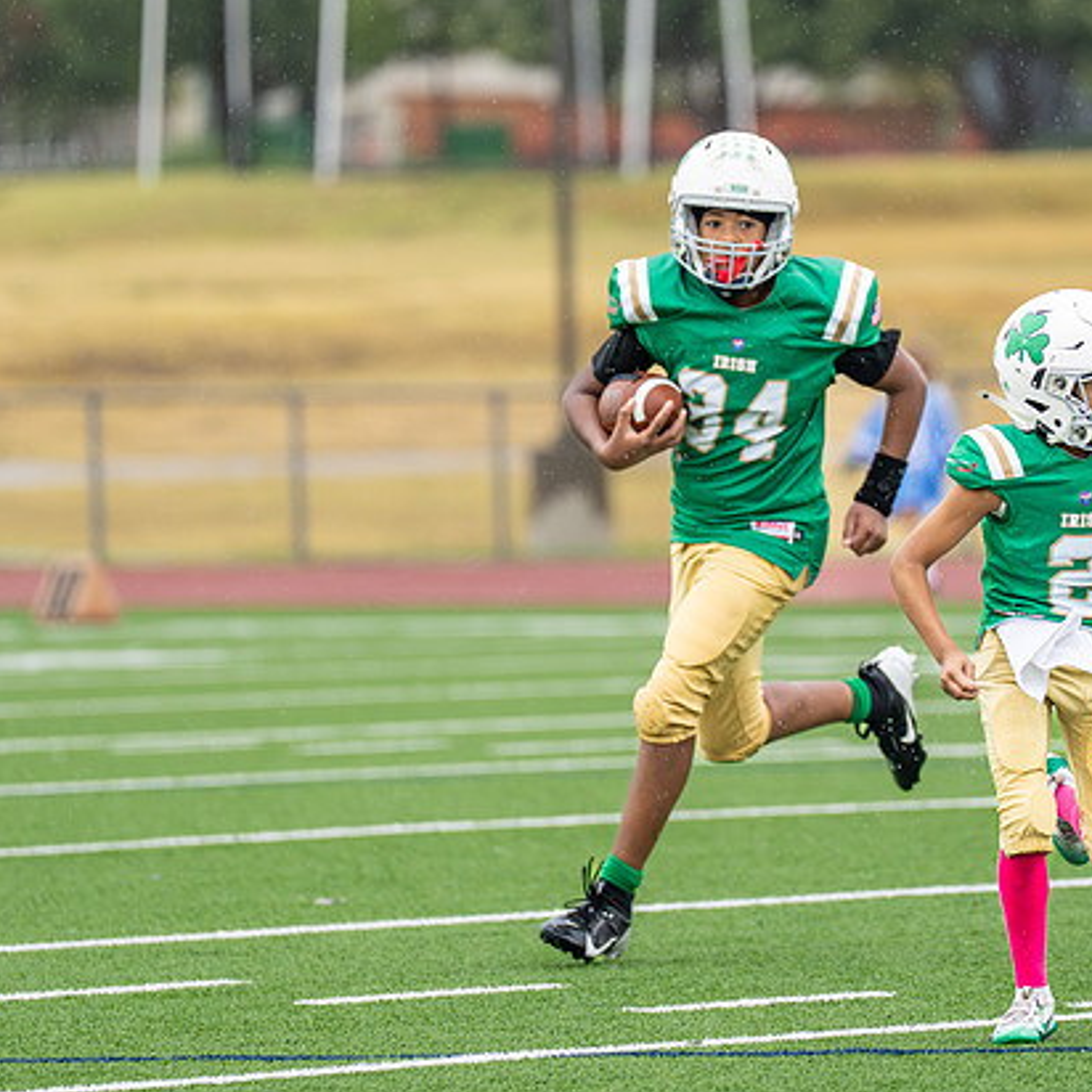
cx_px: 791
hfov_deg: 4.0
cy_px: 464
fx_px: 15525
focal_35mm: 435
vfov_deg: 4.0
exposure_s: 1/1000
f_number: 2.8
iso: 400
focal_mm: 200
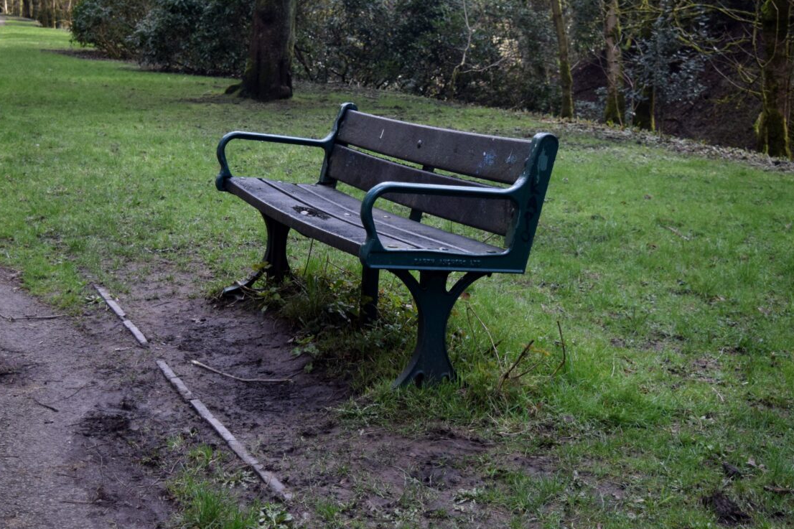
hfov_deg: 35.2
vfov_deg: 23.9
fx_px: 1249
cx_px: 327
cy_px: 212
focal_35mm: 57
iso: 720
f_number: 4.2
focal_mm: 29
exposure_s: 1/1000
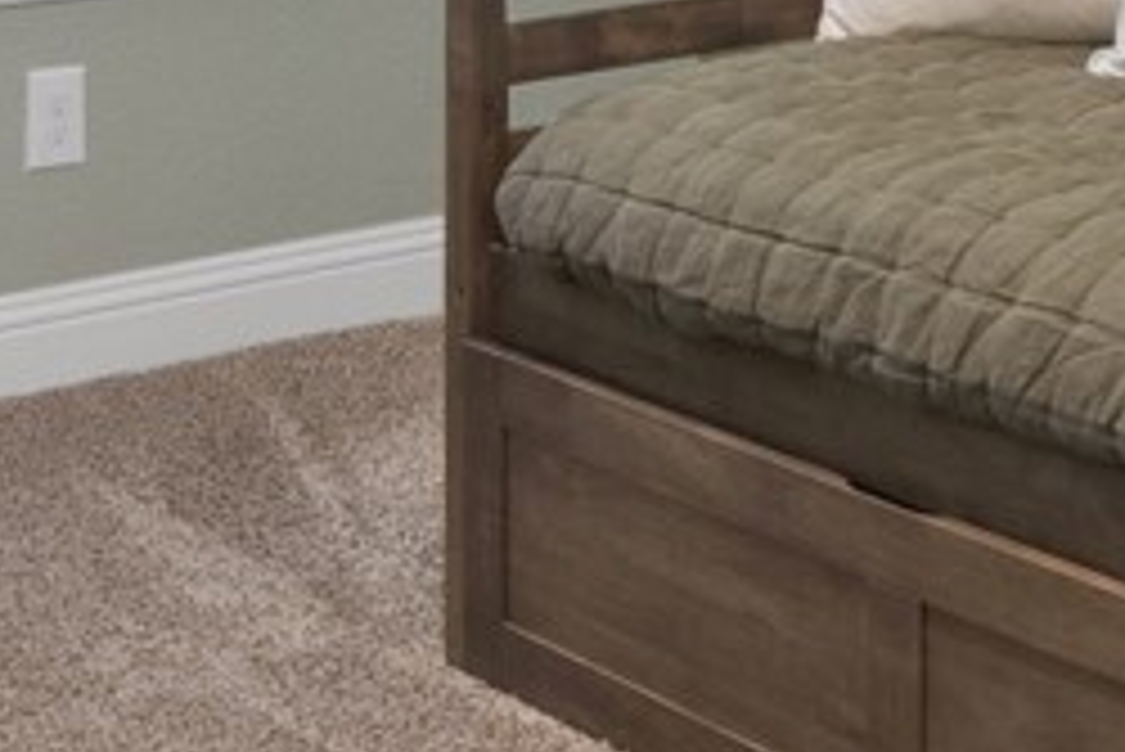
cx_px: 882
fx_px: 3002
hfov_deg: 21.0
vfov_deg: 13.0
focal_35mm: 96
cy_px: -594
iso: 640
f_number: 9
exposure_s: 1/2.5
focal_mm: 12
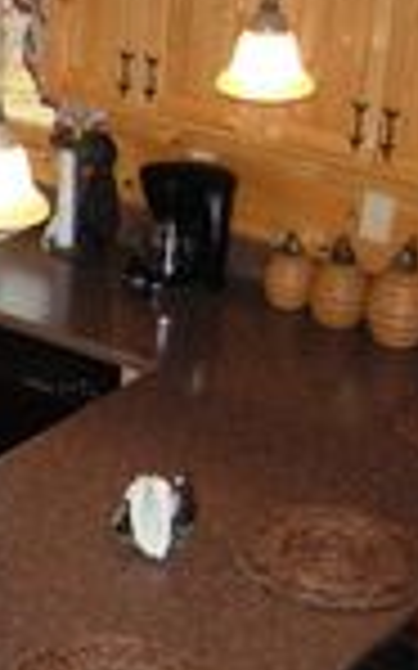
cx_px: -310
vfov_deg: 22.0
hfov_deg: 12.8
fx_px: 1715
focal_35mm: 94
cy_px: 441
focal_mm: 7.5
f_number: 2.7
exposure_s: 1/181
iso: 200
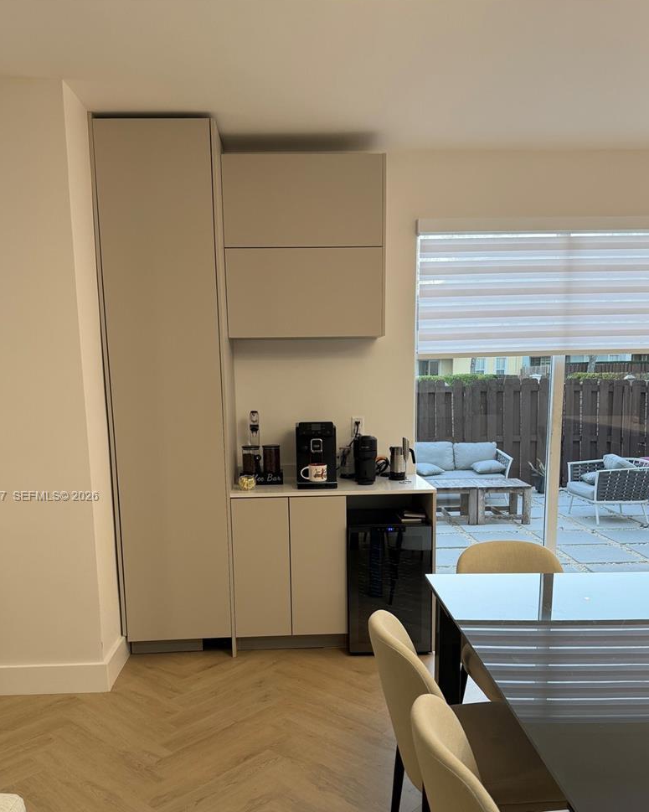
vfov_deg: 59.8
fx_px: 696
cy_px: 497
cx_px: 320
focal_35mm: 29
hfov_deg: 50.0
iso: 125
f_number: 1.78
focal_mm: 6.76
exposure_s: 1/60
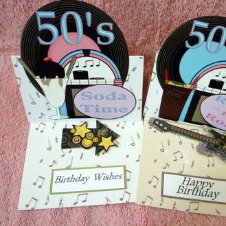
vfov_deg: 47.2
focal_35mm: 35
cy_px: 114
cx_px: 146
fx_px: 259
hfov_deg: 46.6
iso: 400
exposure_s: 1/13
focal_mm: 5.2
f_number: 3.3
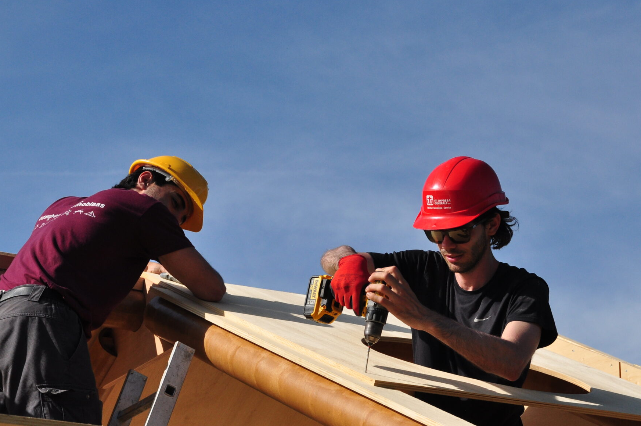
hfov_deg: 18.6
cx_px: 363
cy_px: 275
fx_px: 1956
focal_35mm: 110
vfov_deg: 12.4
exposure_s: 1/4000
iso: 400
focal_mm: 50
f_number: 5.6
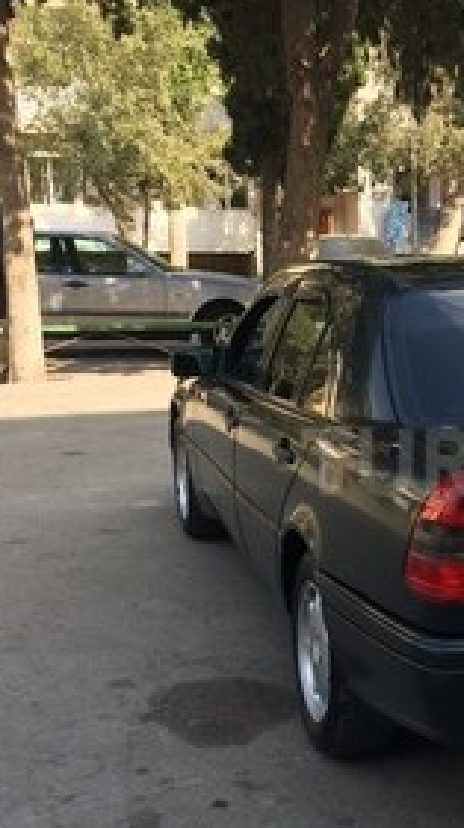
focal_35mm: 56
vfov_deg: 37.2
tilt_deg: -9.9
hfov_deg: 20.3
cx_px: 529
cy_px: 461
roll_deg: -0.3
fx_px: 1228
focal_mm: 4.15
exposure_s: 1/612
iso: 32
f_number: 2.2
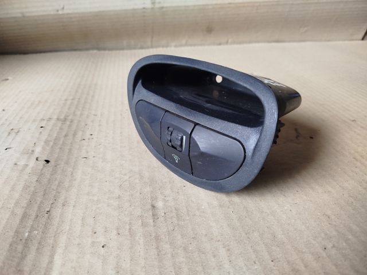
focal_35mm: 24
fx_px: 254
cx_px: 184
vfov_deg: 56.8
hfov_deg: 71.6
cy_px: 138
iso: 250
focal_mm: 5.31
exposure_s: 1/33
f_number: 1.7
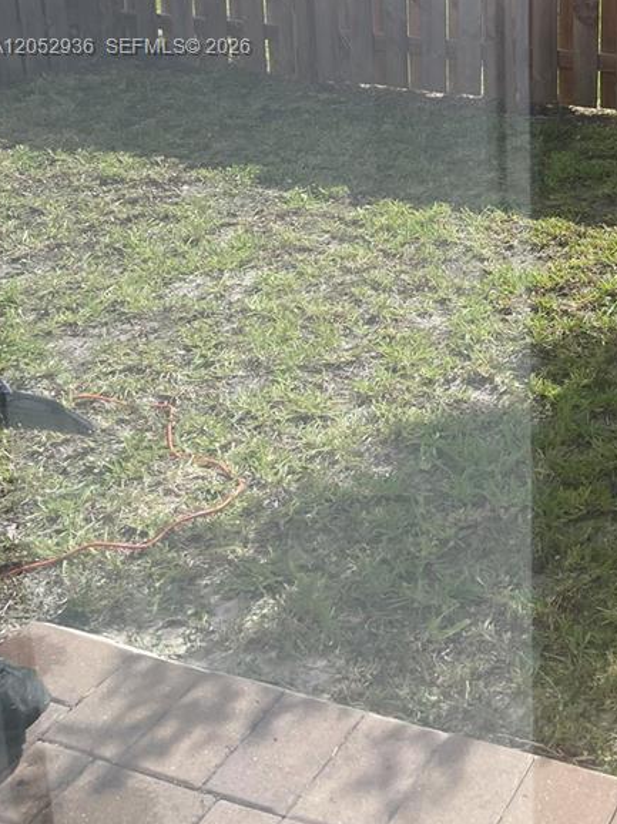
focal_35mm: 54
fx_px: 1284
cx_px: 628
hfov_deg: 25.6
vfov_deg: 33.3
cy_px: 48
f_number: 1.6
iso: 32
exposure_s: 1/1595
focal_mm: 4.2
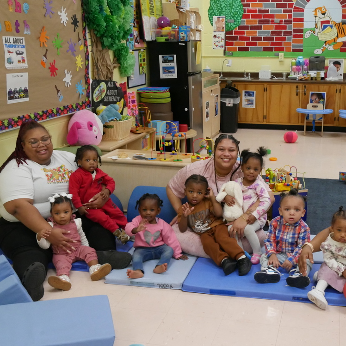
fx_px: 520
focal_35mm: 46
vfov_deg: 36.8
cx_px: 215
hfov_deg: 36.6
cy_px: 176
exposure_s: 1/60
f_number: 7.1
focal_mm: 19
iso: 2500
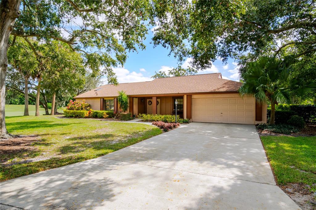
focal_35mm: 18
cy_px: 105
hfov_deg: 90.0
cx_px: 158
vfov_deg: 67.3
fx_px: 158
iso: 100
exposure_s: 1/320
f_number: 8
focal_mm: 12
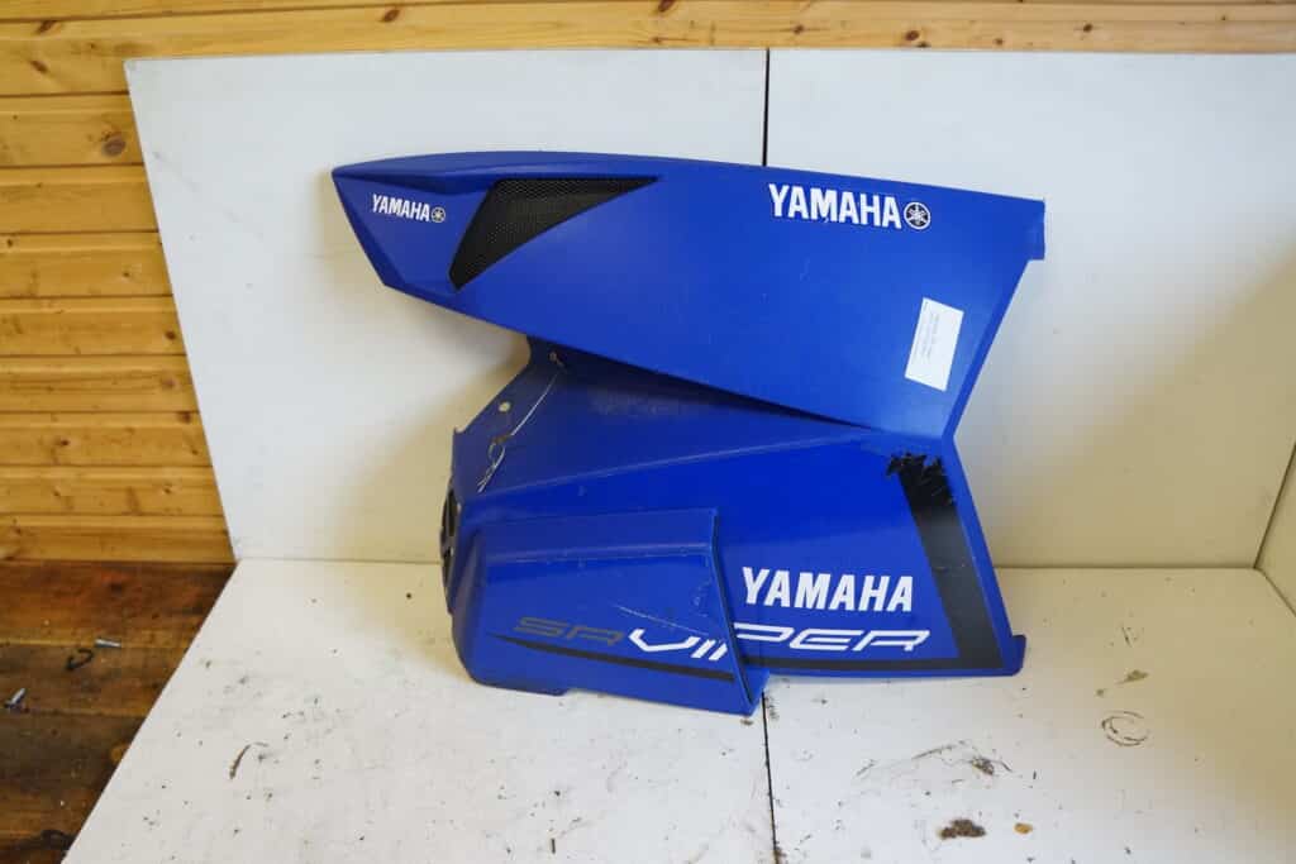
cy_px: 432
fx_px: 972
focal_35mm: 27
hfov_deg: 67.4
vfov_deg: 47.9
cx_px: 648
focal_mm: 18
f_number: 4
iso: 800
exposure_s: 1/60
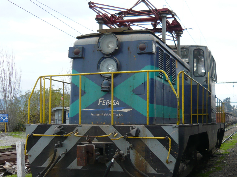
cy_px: 96
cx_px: 131
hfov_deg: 39.6
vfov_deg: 30.3
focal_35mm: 48
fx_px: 329
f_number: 2.8
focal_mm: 5.5
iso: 100
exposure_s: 1/400
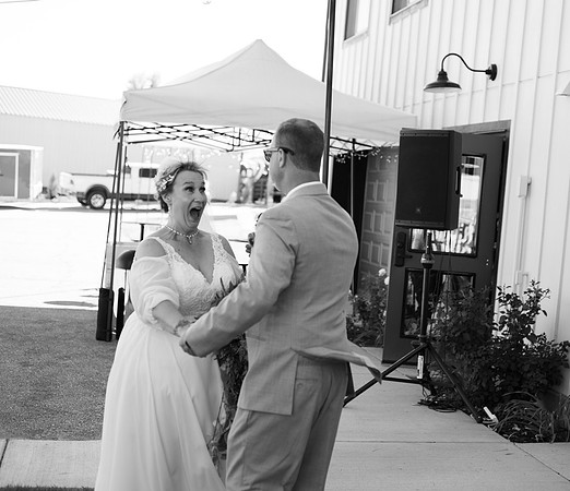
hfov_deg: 30.9
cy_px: 246
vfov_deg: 27.0
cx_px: 368
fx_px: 1023
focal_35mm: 59
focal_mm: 50
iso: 400
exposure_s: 1/1250
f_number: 2.8
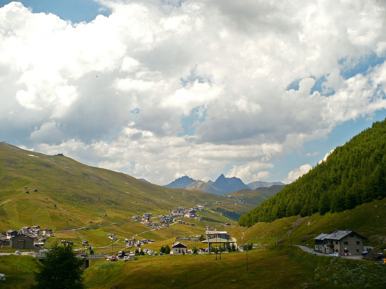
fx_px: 413
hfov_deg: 50.1
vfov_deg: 38.7
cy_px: 144
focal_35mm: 37
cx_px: 193
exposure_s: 1/1300
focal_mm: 6.1
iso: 100
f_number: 2.8
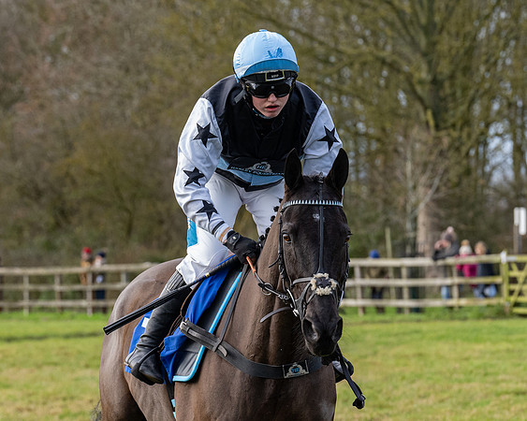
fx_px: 3730
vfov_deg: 6.5
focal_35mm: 239
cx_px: 317
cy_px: 239
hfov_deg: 8.1
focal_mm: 110
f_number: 5
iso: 800
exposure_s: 1/800
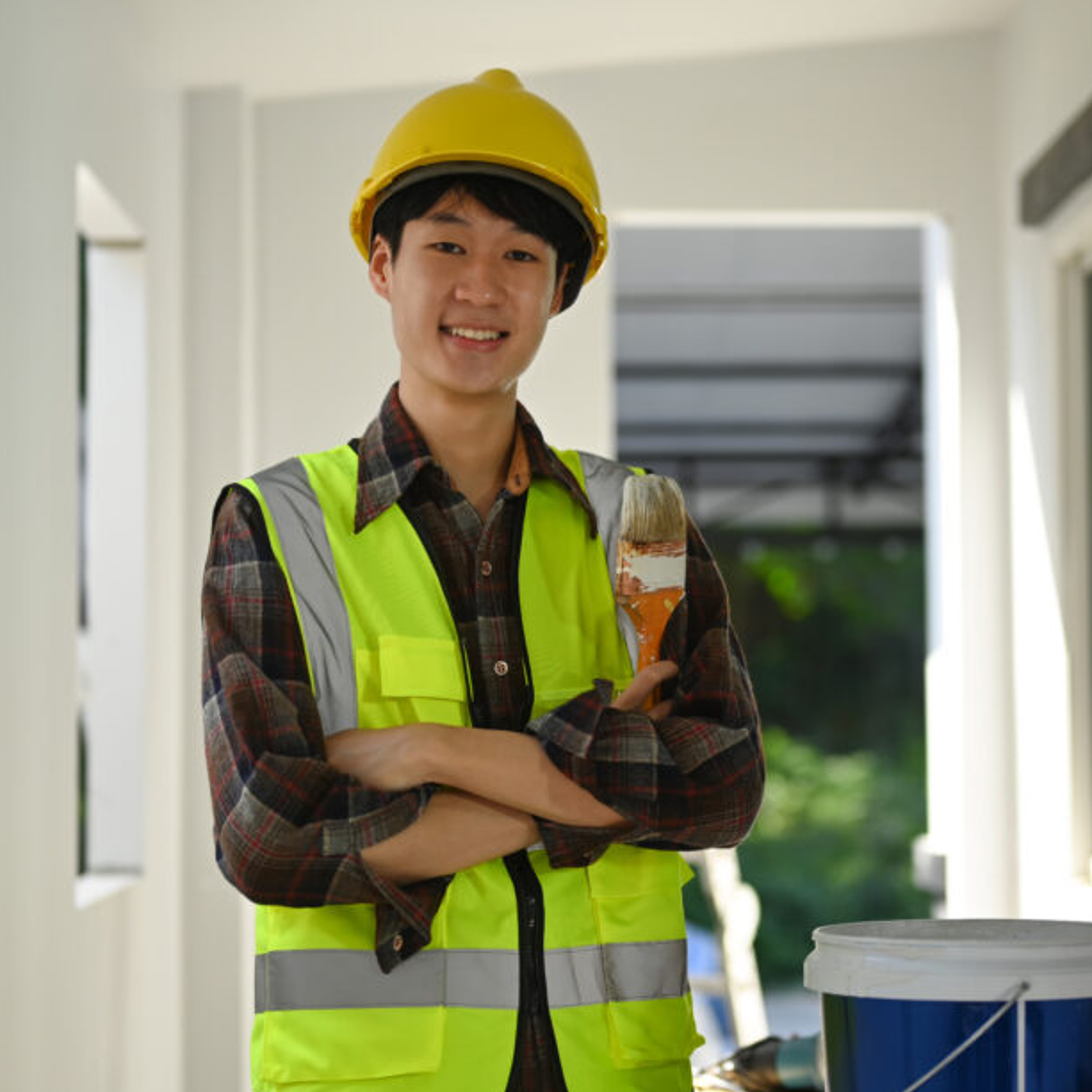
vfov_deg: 24.3
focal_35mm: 71
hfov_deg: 24.3
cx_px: 620
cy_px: 569
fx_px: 2534
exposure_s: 1/1250
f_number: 2
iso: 200
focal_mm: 50
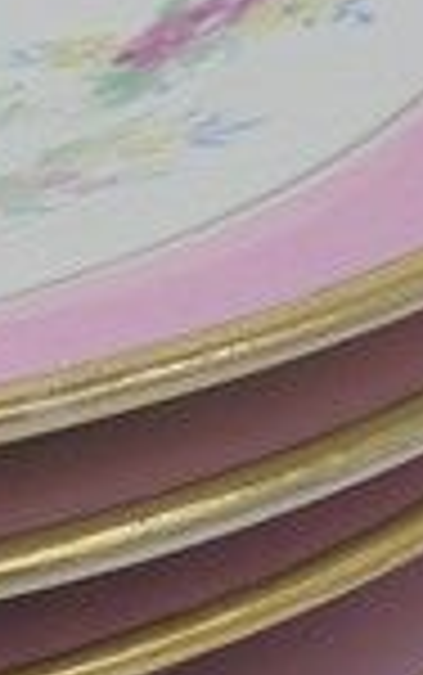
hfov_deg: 5.0
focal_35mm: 242
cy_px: 439
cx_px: -1062
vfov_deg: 8.7
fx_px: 4455
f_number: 4.2
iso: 100
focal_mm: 6.9
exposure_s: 1/50
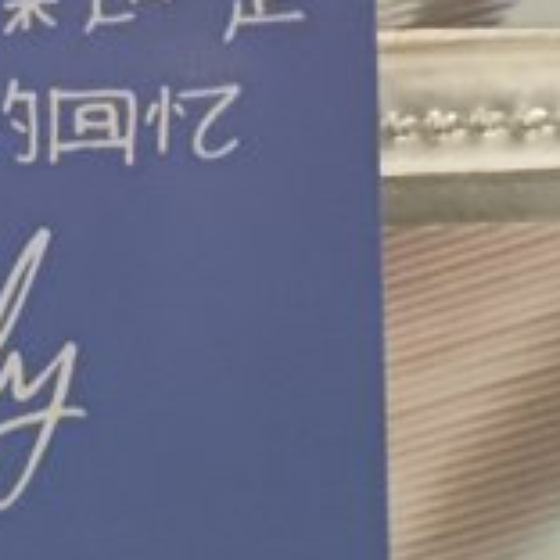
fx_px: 3368
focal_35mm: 184
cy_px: 88
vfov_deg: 9.5
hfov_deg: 9.5
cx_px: 32
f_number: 1.79
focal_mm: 4.71
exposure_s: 1/40
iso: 57
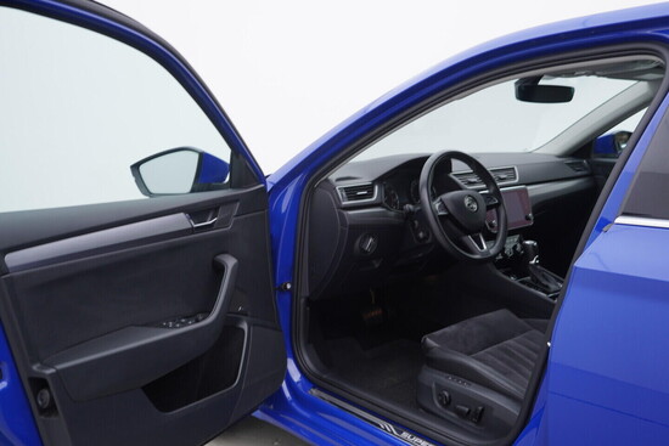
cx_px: 334
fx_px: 669
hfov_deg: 53.1
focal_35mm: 36
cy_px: 223
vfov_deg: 36.9
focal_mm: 24
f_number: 3.5
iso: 125
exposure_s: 1/60
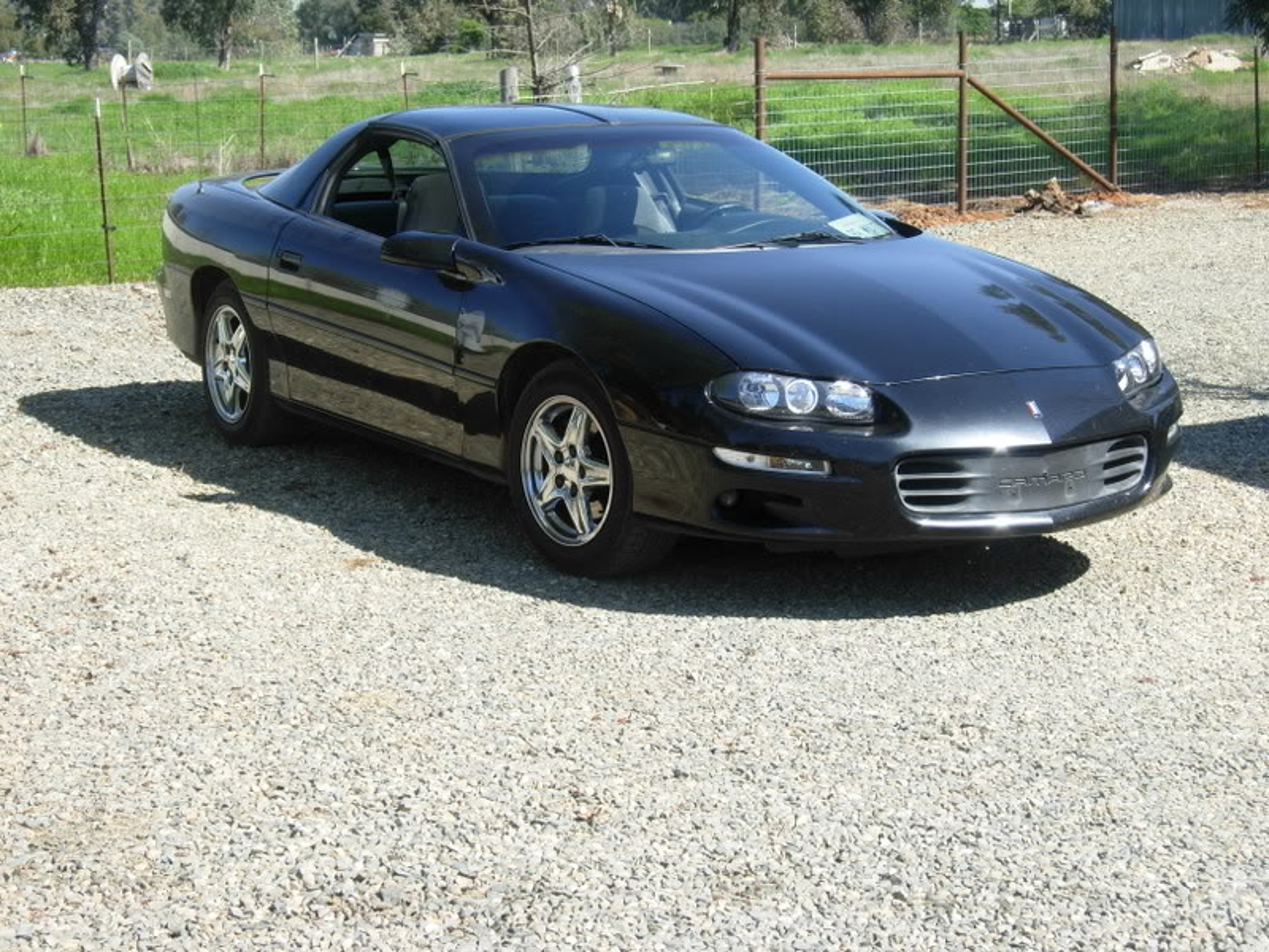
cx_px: 634
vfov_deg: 19.6
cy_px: 476
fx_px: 2749
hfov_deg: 26.0
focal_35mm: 75
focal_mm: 15.7
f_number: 4.8
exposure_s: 1/271
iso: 50
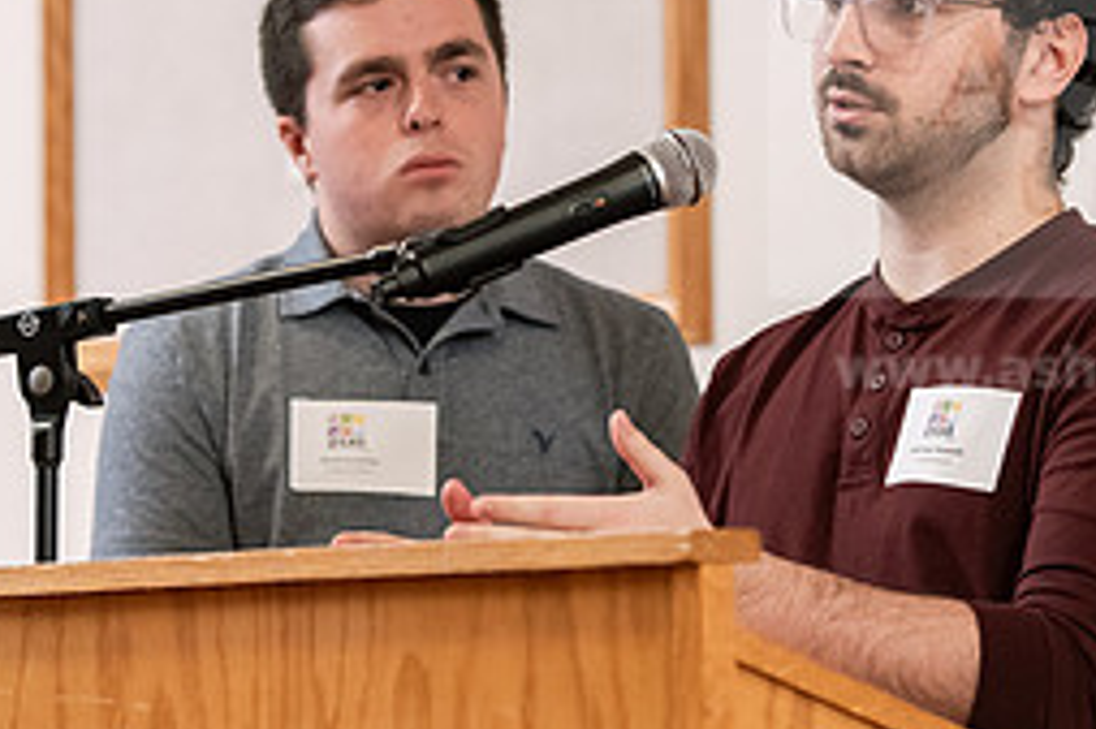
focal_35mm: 240
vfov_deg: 5.7
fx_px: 7302
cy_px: 459
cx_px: 639
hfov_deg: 8.6
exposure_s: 1/200
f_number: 3.2
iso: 2500
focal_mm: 105
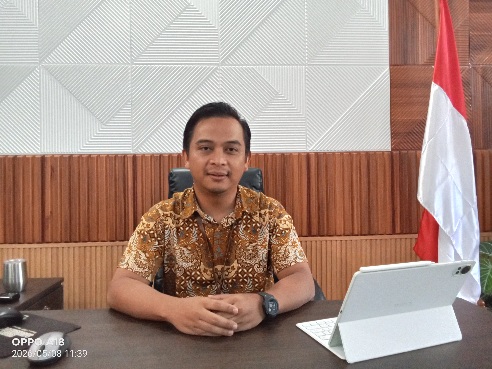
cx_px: 246
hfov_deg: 65.3
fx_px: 384
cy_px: 184
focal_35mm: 27
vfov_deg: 51.4
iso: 1462
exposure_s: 1/25
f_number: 2
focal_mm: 2.79
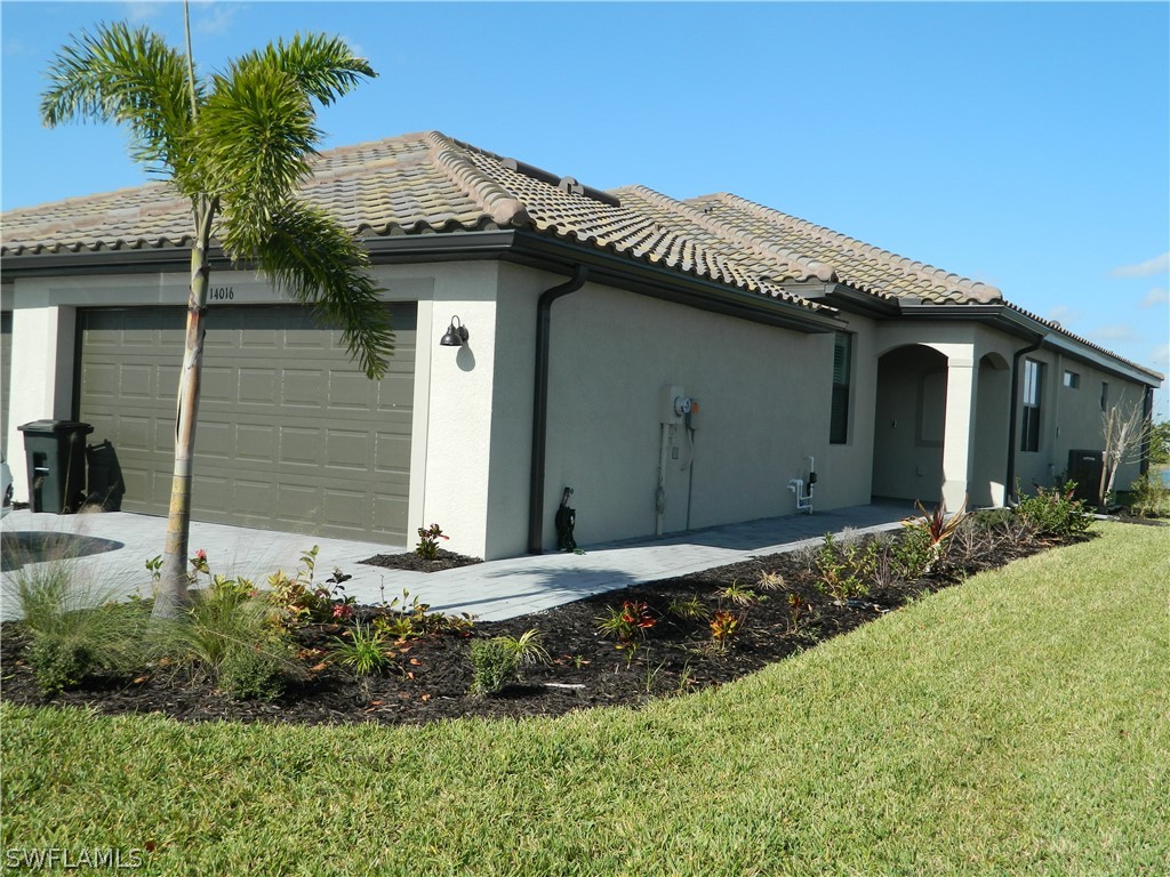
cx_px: 585
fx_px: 1183
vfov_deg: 40.7
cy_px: 438
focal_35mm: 35
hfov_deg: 52.6
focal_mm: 6.2
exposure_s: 1/125
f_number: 9.4
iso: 80
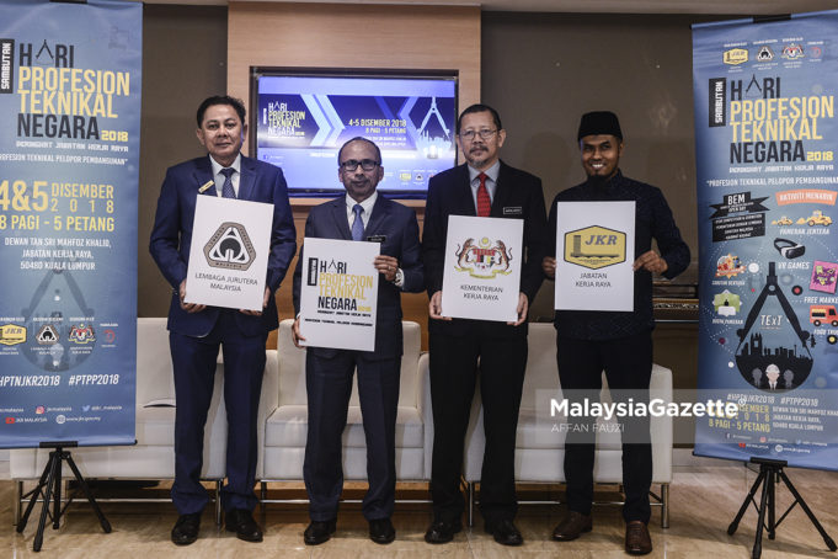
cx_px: 419
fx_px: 884
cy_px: 280
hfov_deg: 50.7
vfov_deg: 35.1
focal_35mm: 38
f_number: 3.2
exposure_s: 1/125
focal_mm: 38
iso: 1000
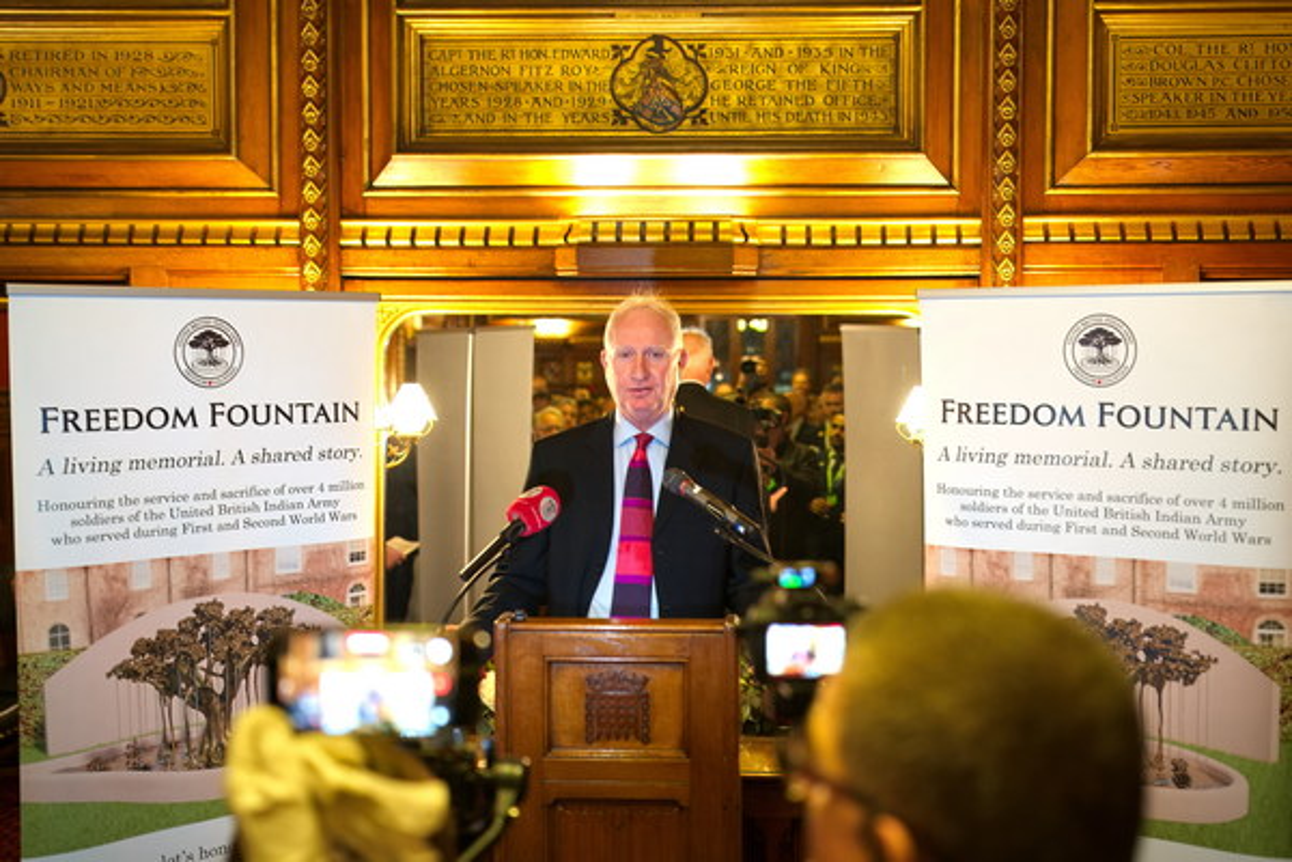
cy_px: 431
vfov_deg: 34.2
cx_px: 646
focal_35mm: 39
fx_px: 1400
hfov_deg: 49.6
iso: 400
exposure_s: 1/40
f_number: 2.2
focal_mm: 39
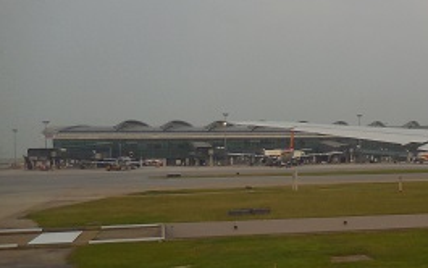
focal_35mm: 60
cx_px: 478
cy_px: 145
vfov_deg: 21.7
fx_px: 700
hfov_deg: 30.2
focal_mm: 4.5
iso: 125
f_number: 3.3
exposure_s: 1/320
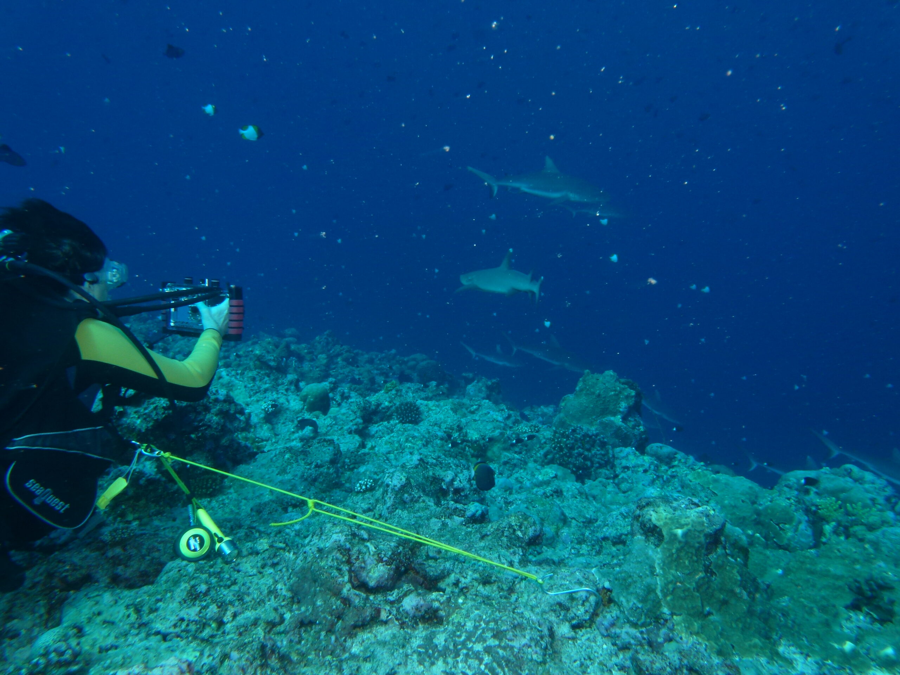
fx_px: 624
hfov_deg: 71.6
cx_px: 450
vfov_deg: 56.8
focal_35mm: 24
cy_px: 338
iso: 100
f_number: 6.3
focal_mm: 4.3
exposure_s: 1/60
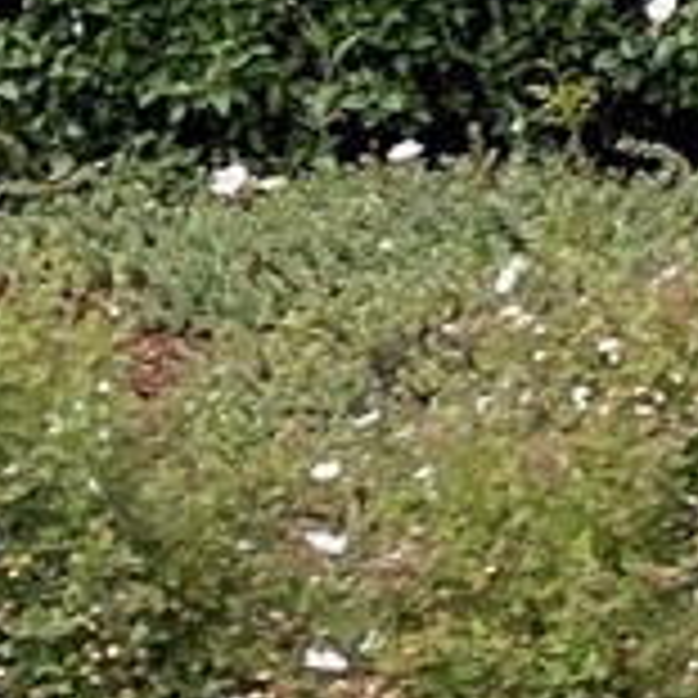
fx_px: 5201
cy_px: -324
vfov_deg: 7.6
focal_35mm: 228
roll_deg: -2.8
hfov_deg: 6.5
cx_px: 2526
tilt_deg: -4.8
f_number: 1.6
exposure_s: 1/1739
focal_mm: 5.1
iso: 32
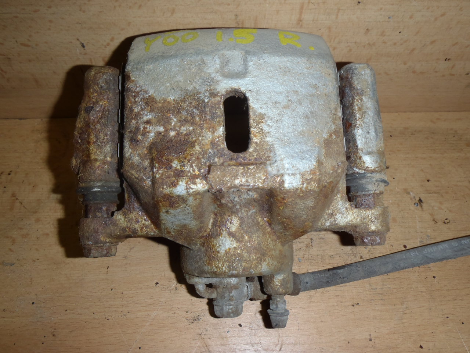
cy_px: 176
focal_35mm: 28
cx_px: 235
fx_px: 380
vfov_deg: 49.7
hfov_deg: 63.4
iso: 100
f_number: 3.9
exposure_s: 1/30
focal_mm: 5
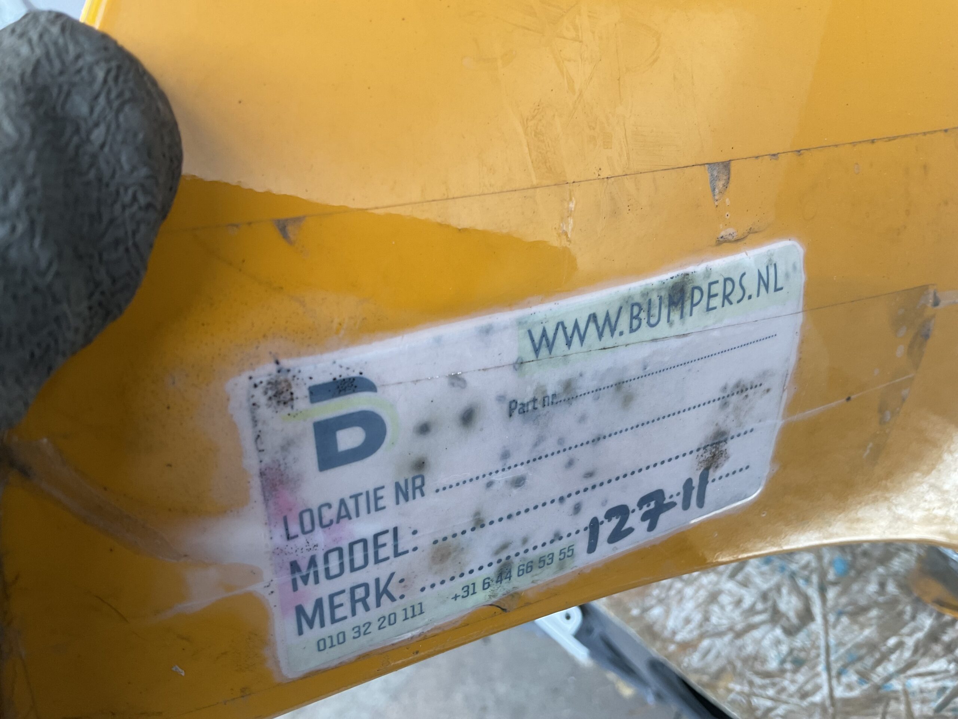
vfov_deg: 48.2
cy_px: 360
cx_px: 479
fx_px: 803
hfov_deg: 61.7
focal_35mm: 29
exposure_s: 1/120
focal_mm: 3
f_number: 1.8
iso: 40
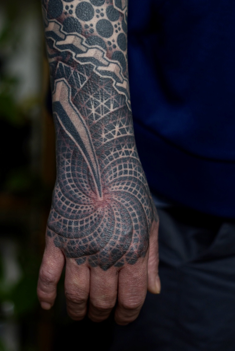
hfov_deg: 18.7
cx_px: 90
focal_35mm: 73
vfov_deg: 27.6
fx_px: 713
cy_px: 125
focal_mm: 50
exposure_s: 1/320
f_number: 2
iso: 50
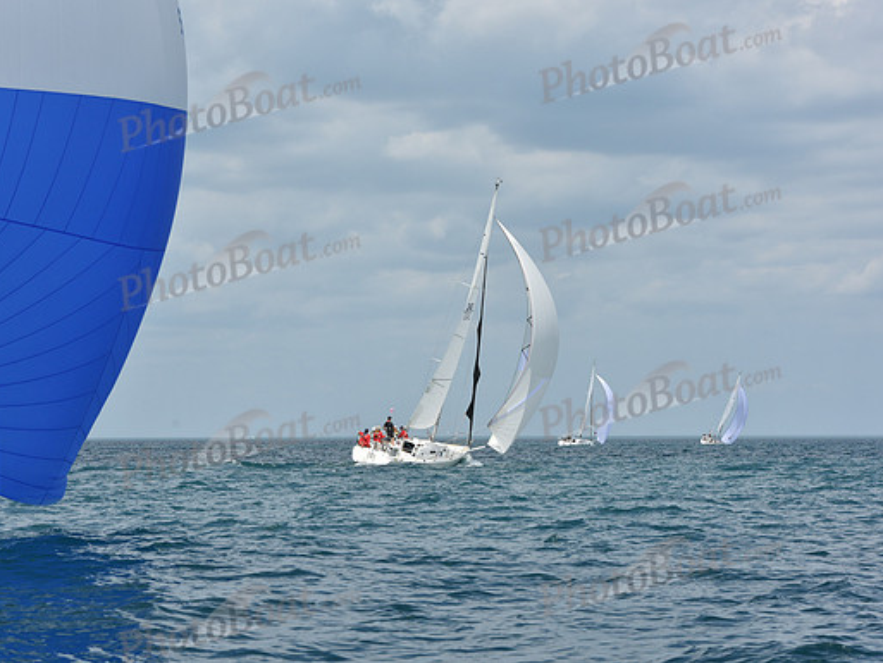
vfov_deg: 14.8
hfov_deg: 19.6
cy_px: 332
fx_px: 2551
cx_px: 451
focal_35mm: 100
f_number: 9
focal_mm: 92
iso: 250
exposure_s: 1/1250
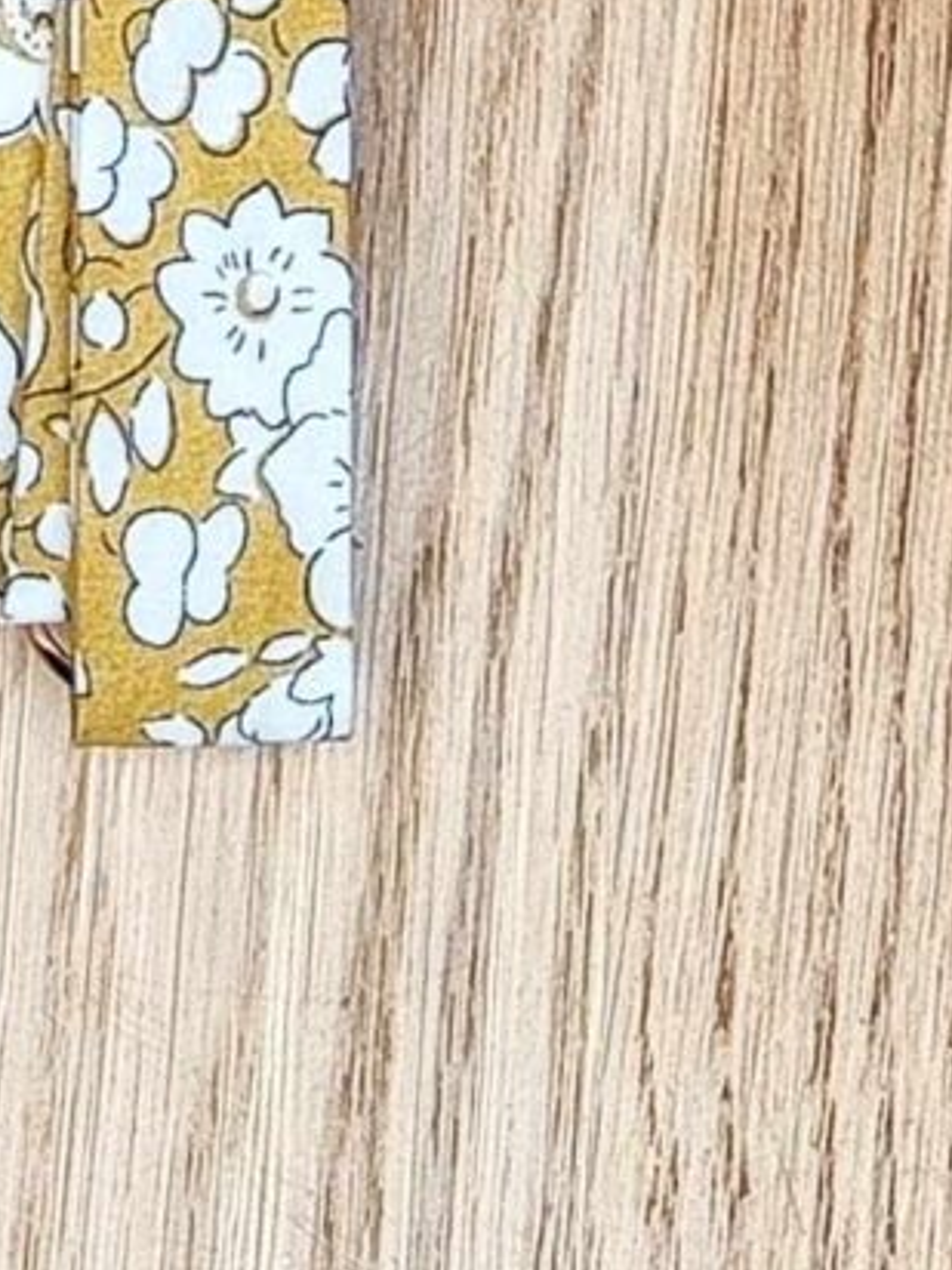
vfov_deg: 10.6
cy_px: -2300
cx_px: -279
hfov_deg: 10.2
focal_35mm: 143
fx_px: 5244
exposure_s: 1/100
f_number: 1.88
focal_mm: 5.59
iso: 124
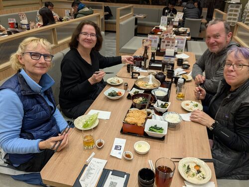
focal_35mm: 27
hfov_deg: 65.3
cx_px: 124
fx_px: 194
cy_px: 94
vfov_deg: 51.4
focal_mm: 4.38
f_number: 1.73
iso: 101
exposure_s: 1/120
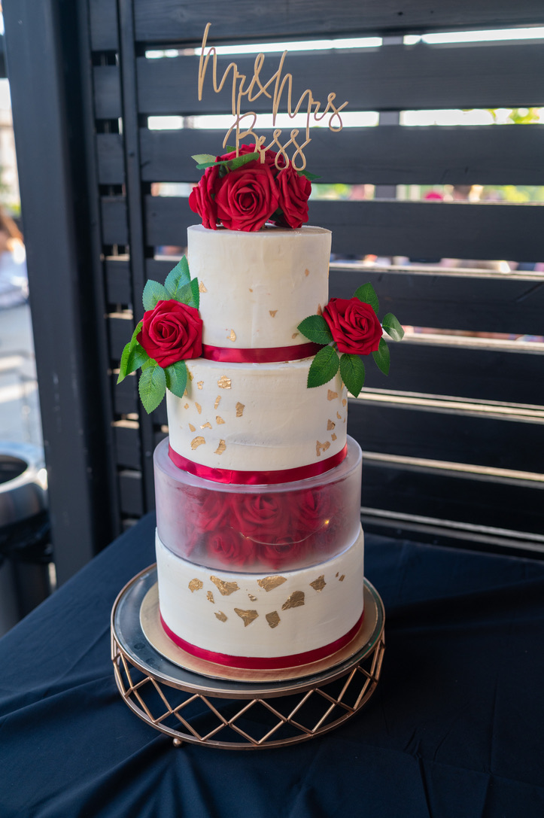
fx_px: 795
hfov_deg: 37.8
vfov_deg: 54.5
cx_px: 272
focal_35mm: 35
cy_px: 409
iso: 400
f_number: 2.8
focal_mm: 35
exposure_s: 1/160
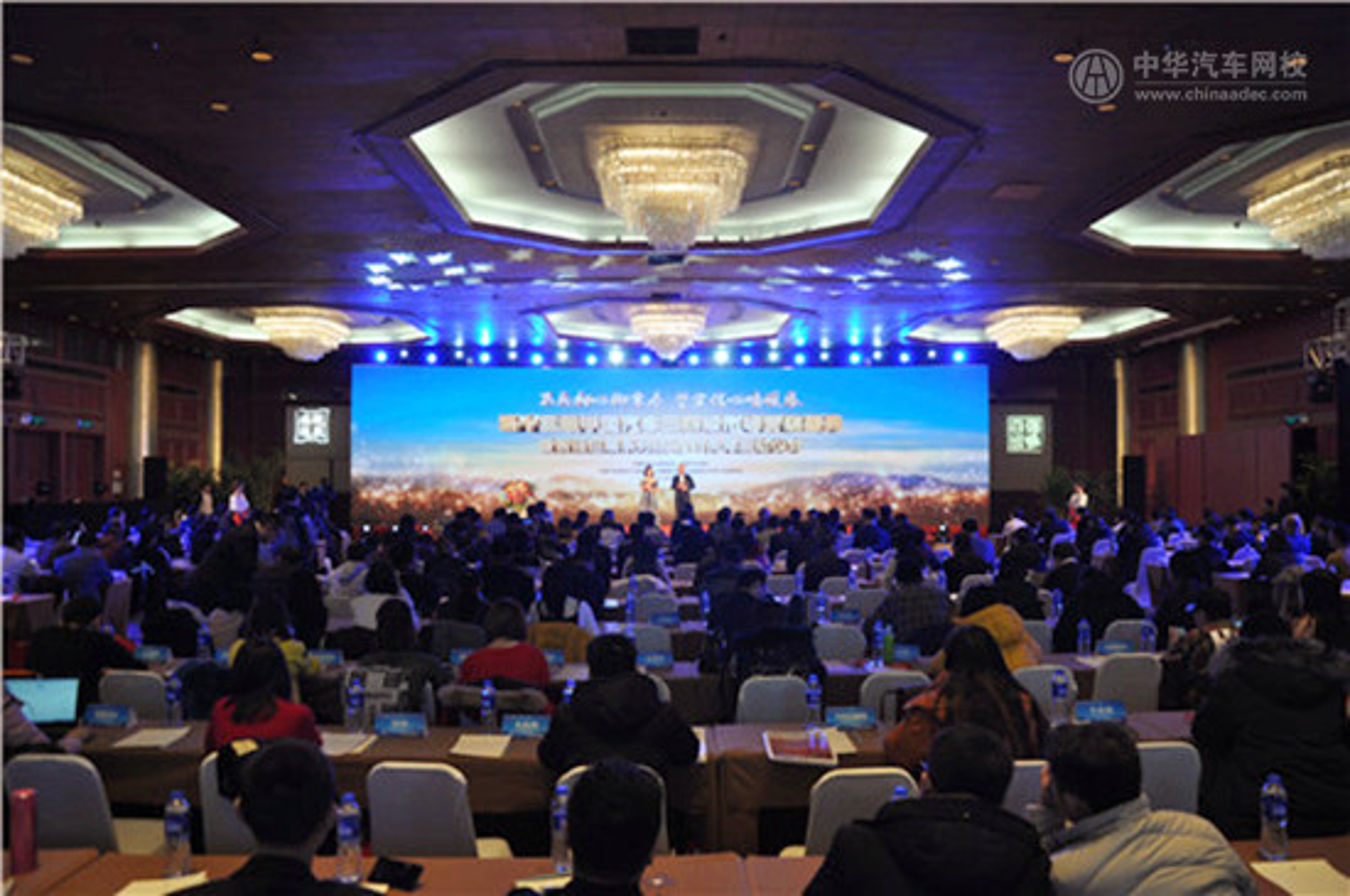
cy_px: 448
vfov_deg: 47.8
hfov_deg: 67.5
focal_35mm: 27
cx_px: 675
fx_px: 1011
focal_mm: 18
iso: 400
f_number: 4
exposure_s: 1/60
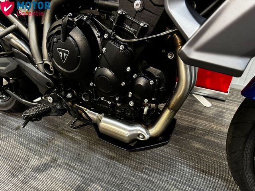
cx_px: 128
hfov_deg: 71.6
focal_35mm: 24
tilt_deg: -38.5
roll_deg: +3.3
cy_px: 96
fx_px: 177
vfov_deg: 56.8
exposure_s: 1/33
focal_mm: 6.76
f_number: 1.78
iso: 1000
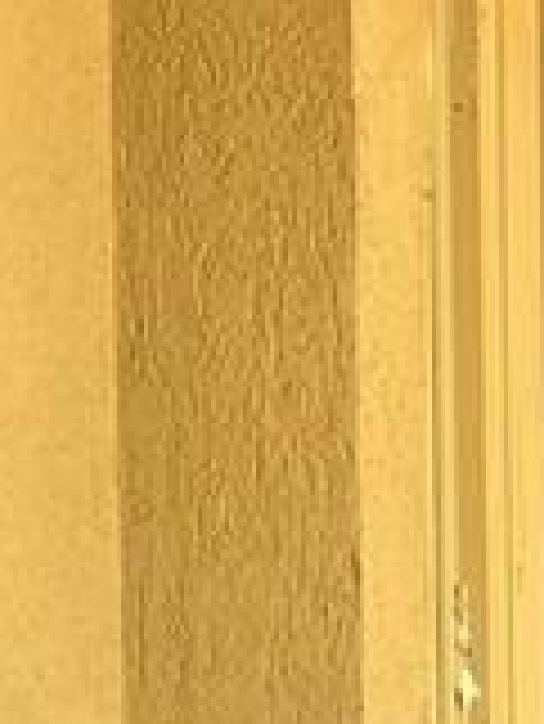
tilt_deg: -1.6
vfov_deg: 10.0
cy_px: 962
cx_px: 922
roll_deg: -0.1
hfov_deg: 7.5
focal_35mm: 194
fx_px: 4060
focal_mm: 5.7
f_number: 1.5
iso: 40
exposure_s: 1/290
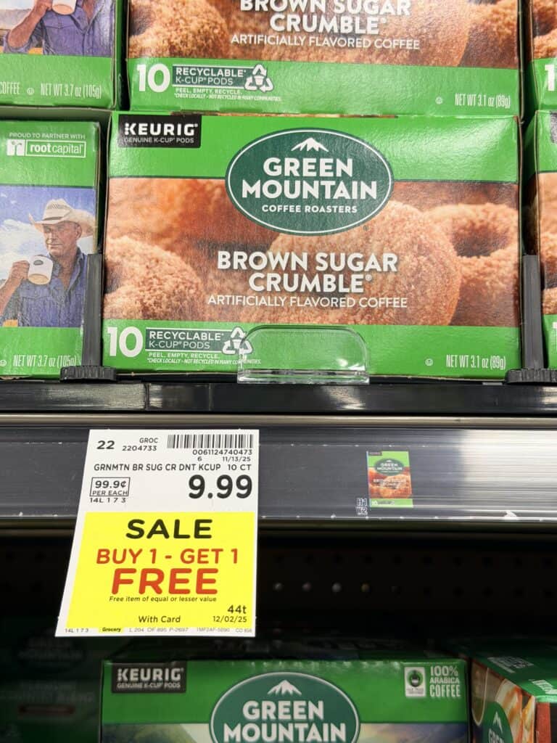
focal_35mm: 48
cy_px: 372
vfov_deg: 39.7
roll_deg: -0.7
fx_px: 1030
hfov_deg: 30.3
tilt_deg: +9.0
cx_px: 278
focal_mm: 6.76
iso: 64
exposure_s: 1/60
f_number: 1.78
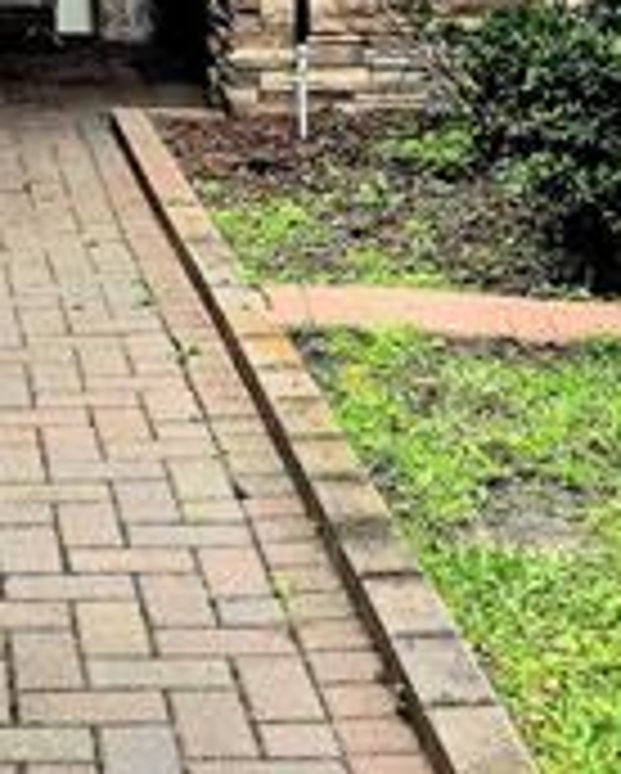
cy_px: -220
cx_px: -14
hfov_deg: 15.1
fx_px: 2293
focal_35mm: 100
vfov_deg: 18.0
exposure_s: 1/1250
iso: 12
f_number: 1.7
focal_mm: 6.3
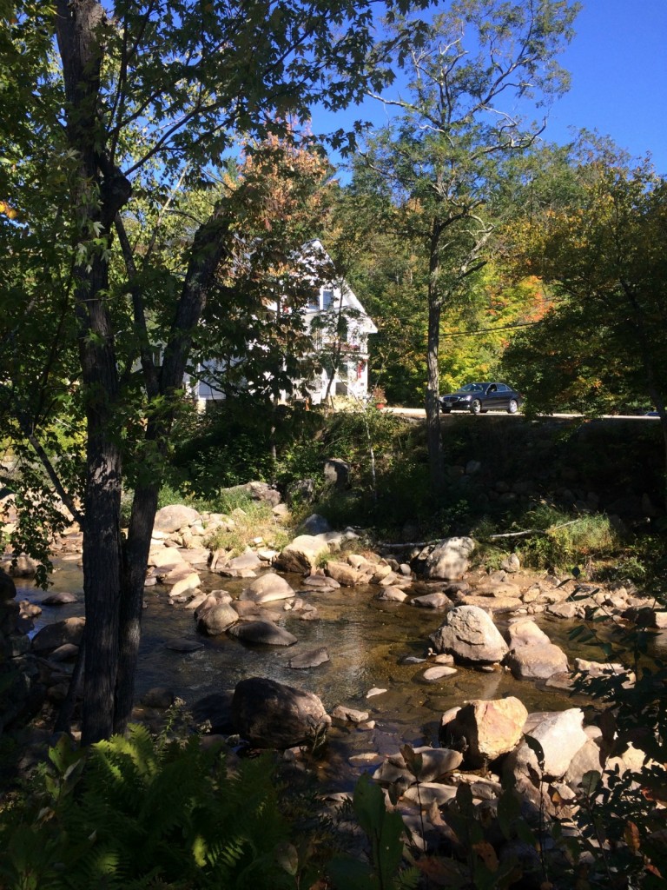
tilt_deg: -2.9
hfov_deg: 48.2
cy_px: 445
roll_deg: +0.8
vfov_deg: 61.7
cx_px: 334
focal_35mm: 29
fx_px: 745
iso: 32
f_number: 2.2
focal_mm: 4.15
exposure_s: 1/707
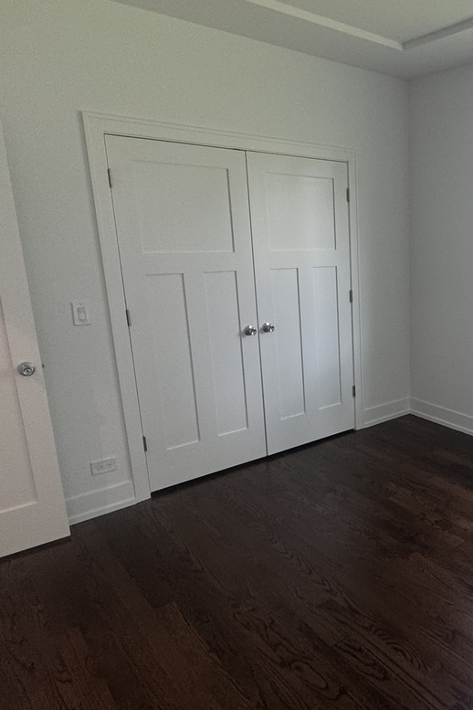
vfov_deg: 67.4
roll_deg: -0.4
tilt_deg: -14.1
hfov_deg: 43.2
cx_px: 438
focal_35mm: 27
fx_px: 532
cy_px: 358
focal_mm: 2.22
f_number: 2.2
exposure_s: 1/120
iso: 125
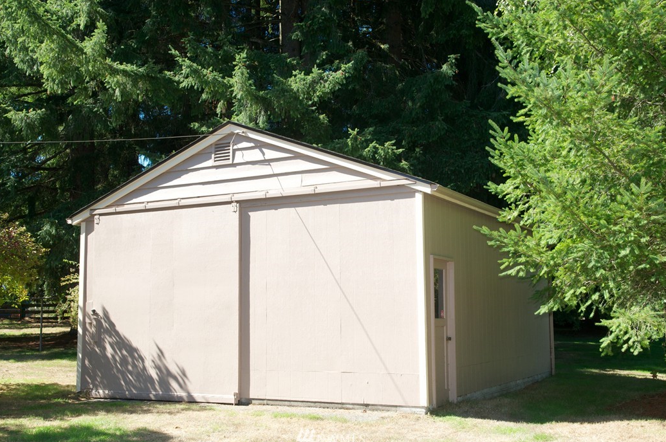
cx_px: 332
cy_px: 228
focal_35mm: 41
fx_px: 757
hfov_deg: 47.5
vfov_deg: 32.5
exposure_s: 1/160
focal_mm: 26
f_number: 8
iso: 320
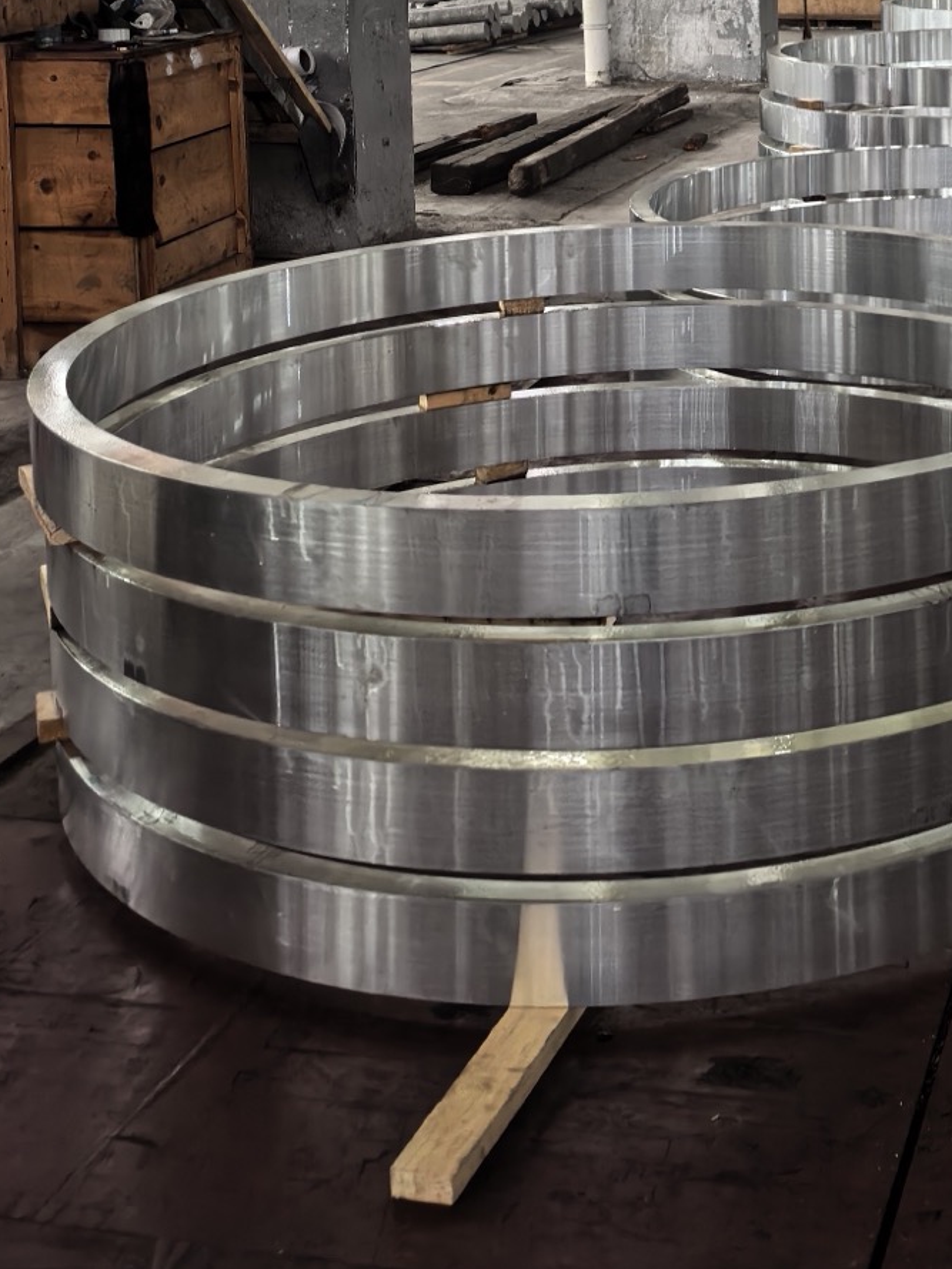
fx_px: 1980
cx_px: 895
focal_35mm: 54
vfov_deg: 33.7
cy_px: 133
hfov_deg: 26.0
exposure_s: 1/50
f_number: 1.4
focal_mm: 6.98
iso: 640
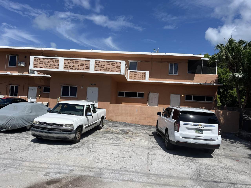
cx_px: 126
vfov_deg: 53.1
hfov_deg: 67.3
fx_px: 189
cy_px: 94
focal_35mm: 26
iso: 50
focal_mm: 5.1
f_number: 1.6
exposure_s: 1/6494
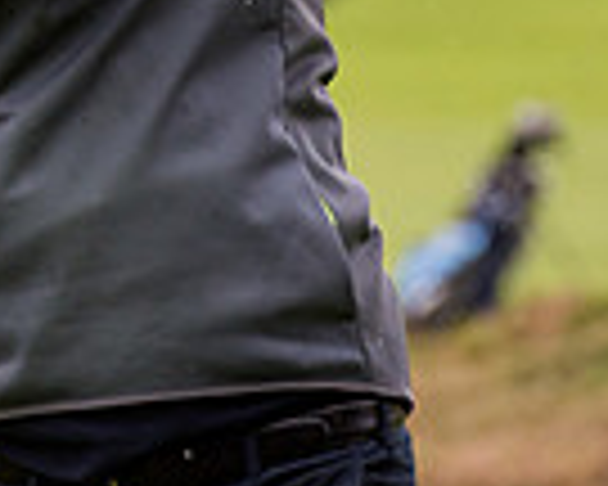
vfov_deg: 1.9
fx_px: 14540
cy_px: -236
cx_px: -234
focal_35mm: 808
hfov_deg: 2.4
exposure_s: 1/1250
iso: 800
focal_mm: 200
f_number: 5
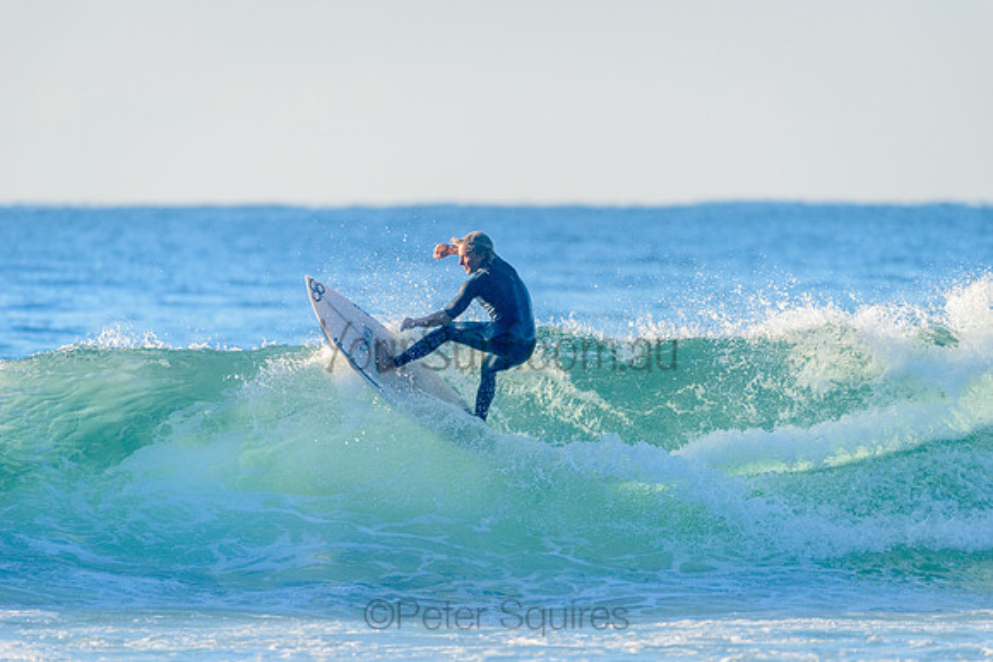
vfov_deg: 2.8
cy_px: 331
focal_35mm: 500
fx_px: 13800
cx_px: 496
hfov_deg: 4.1
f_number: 5.6
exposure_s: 1/2000
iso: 500
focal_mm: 500
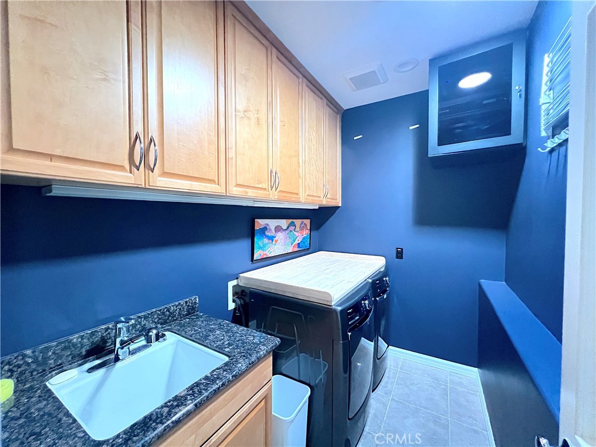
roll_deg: +0.2
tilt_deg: -1.8
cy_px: 224
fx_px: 224
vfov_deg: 89.9
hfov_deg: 106.2
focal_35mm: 13
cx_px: 298
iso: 1250
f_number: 1.8
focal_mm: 1.57
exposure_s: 1/39
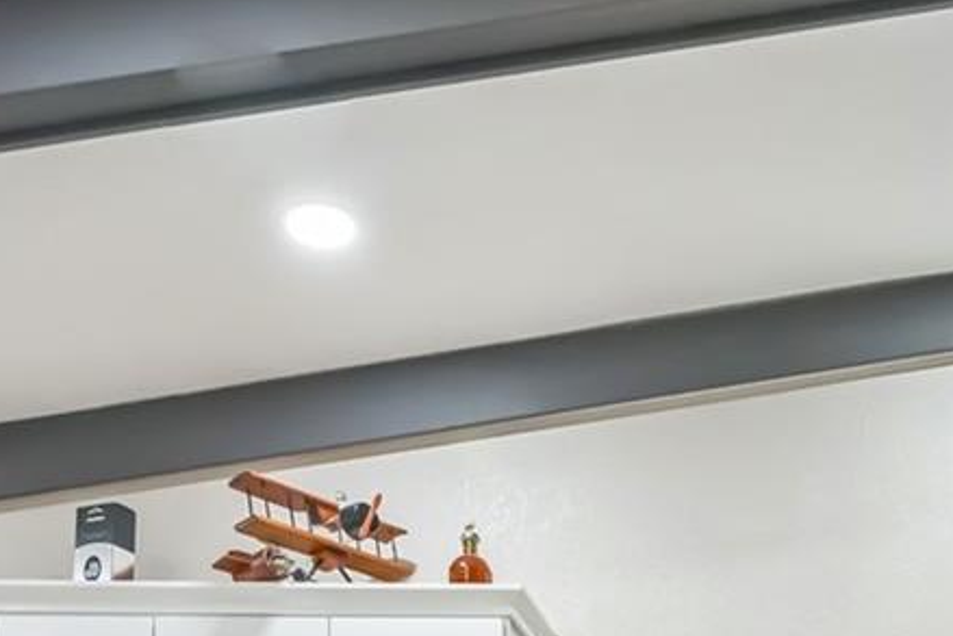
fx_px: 1350
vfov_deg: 20.5
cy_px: 1072
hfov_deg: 35.6
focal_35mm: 51
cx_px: 927
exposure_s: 1/40
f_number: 7.1
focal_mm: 14
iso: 1600
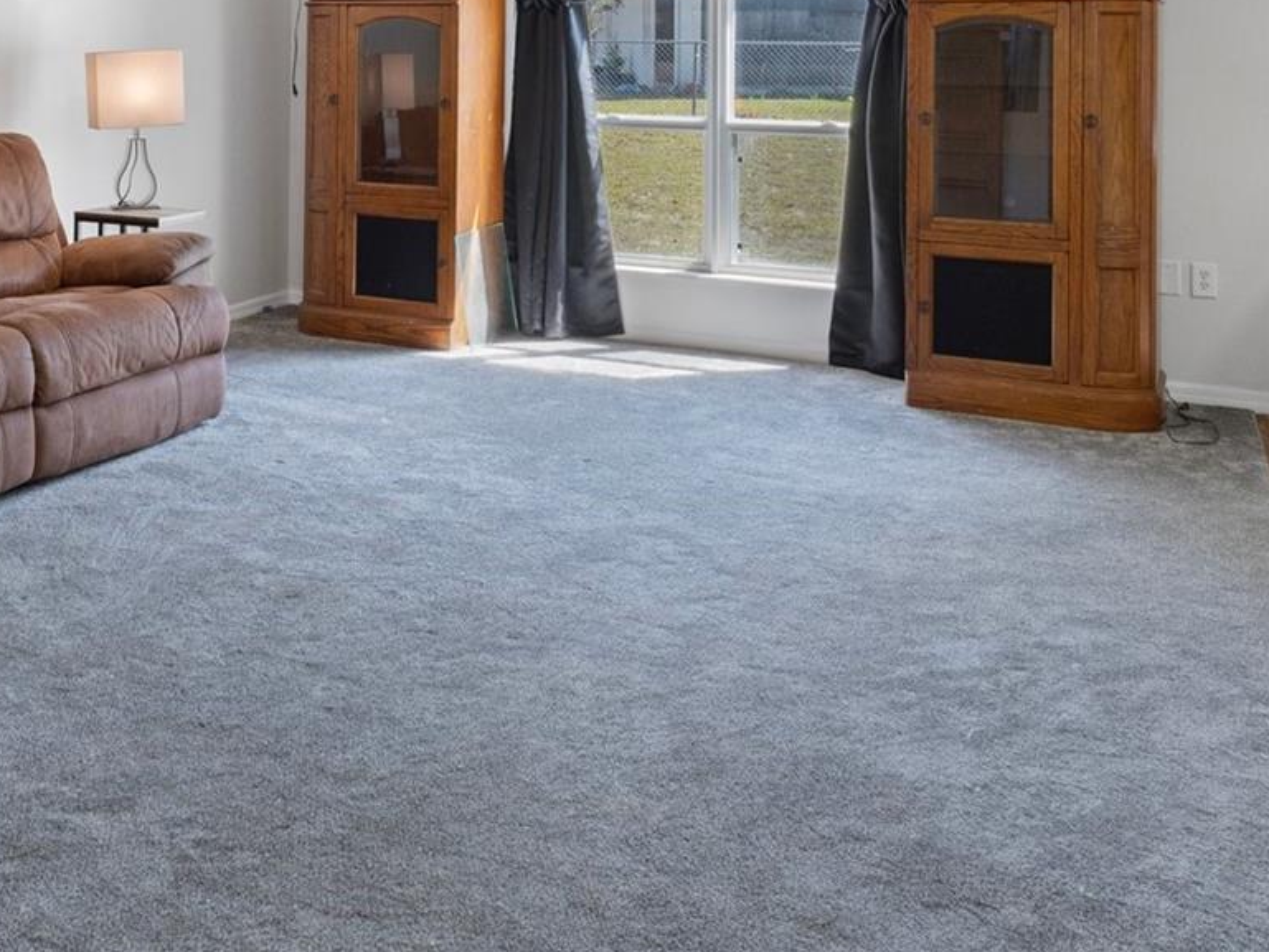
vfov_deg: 34.5
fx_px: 1430
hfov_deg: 46.7
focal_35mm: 39
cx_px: 375
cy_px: 76
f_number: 8
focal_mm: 13
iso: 320
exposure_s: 1/6
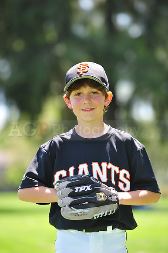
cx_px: 84
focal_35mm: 165
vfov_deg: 12.5
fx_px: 1156
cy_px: 126
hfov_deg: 8.3
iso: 200
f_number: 4.5
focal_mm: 165
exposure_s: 1/320
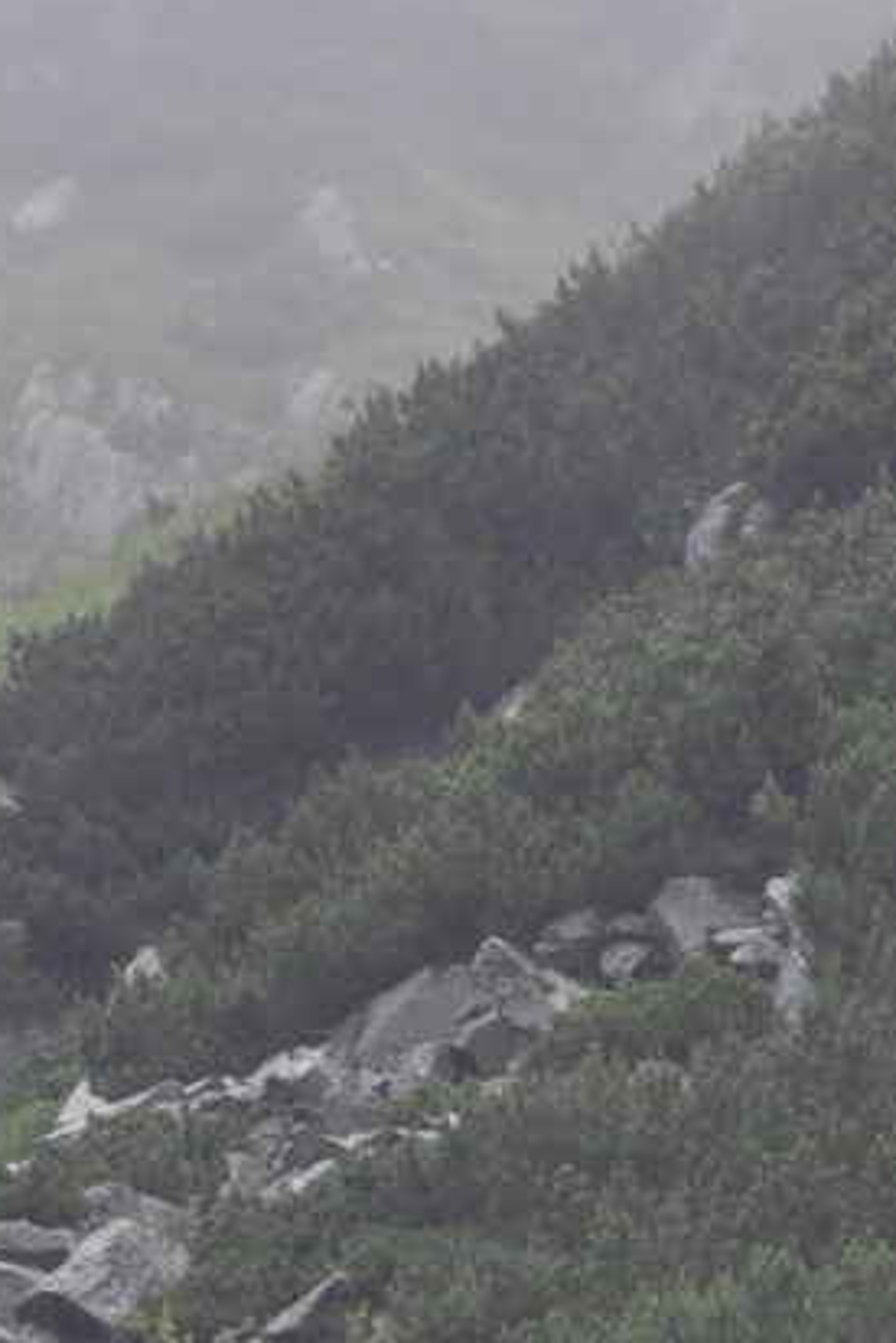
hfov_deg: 1.2
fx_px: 41700
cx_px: -1070
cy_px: 1056
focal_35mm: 1118
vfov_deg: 1.8
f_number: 5.6
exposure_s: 1/200
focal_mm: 180
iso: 100
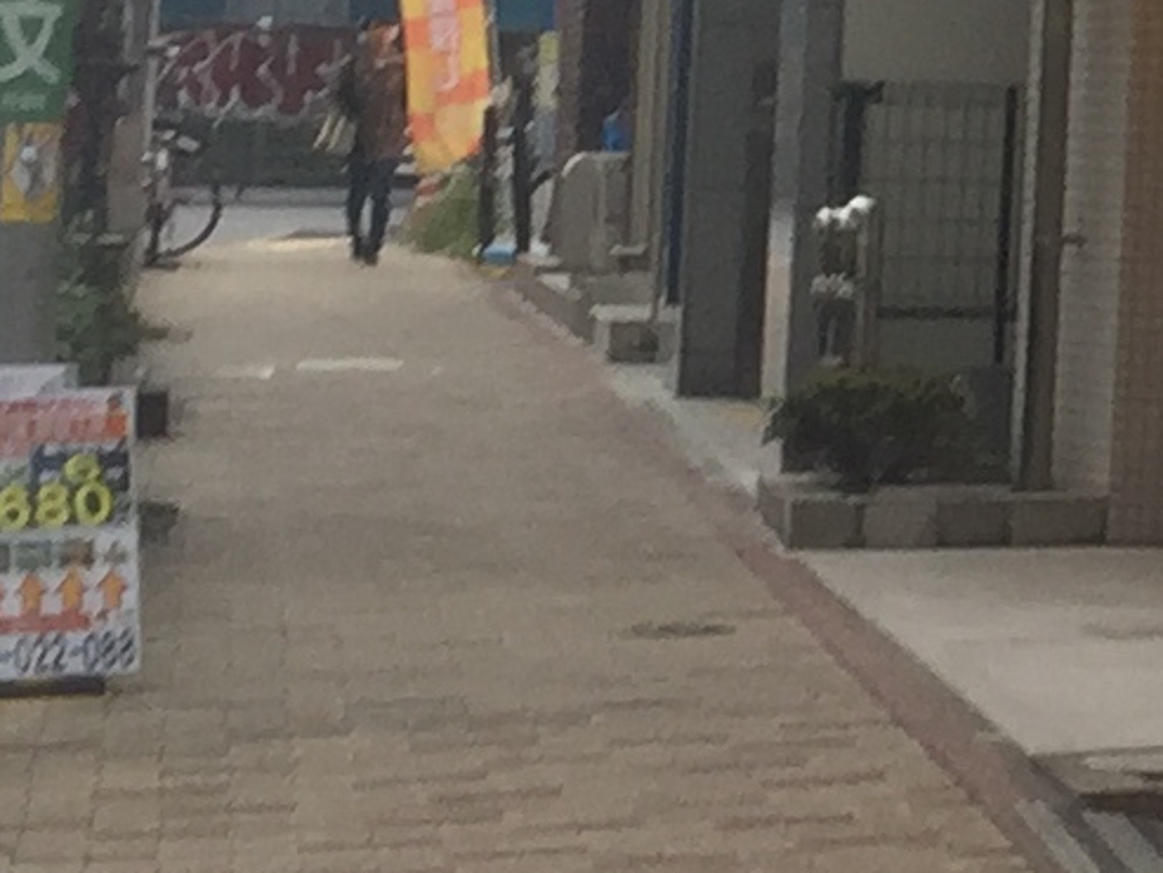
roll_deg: -1.6
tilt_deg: +4.7
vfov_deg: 7.6
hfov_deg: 9.3
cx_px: 2753
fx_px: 6452
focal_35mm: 192
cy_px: -281
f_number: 2.2
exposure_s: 1/60
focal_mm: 4.15
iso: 40
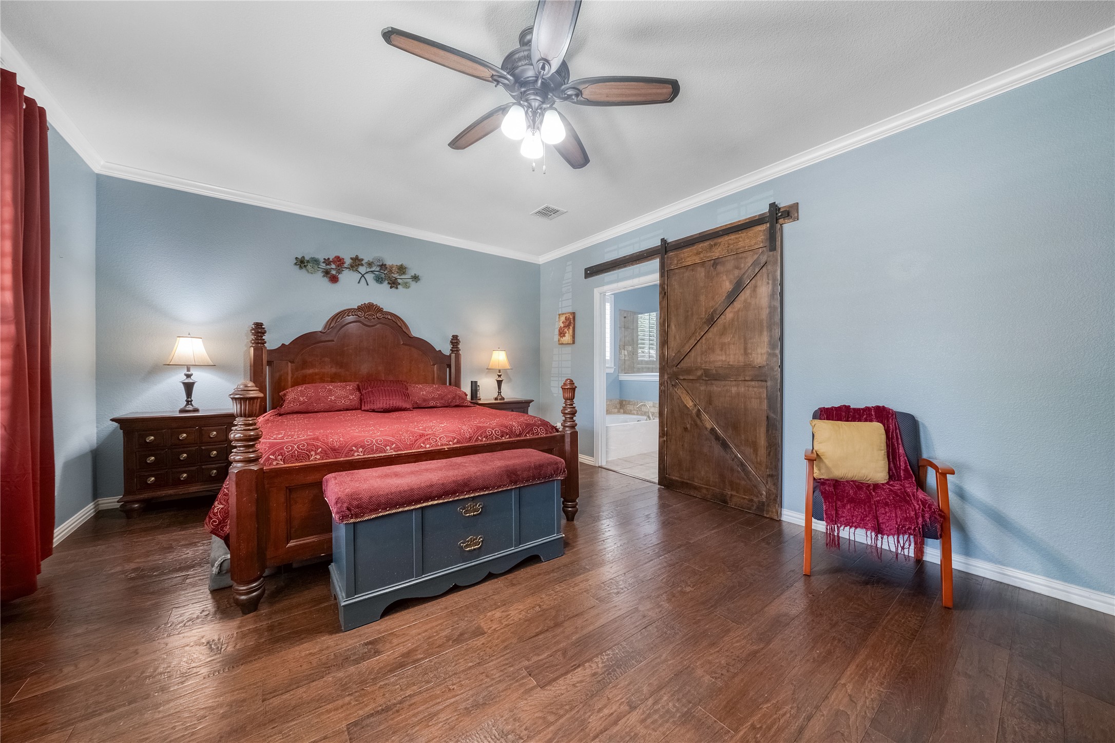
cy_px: 372
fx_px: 372
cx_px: 558
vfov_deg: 90.0
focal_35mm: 12
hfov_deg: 112.6
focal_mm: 12
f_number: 9
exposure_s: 1/2.5
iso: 500
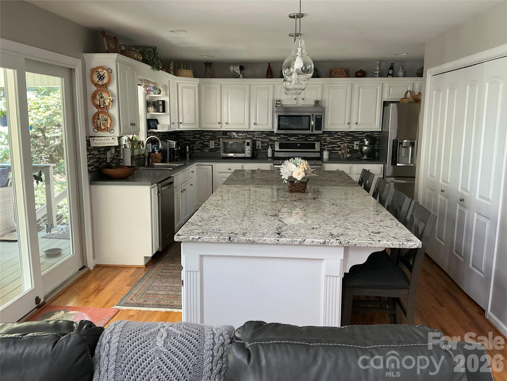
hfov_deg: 63.4
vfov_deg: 49.7
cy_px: 190
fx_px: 410
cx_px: 254
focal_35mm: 28
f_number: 1.8
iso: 160
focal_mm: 3
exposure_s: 1/60
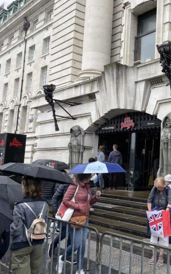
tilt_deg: +9.8
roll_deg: -2.7
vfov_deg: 52.7
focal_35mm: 37
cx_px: 176
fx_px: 276
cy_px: 137
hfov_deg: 31.5
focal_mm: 4.2
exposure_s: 1/785
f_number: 1.6
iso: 32
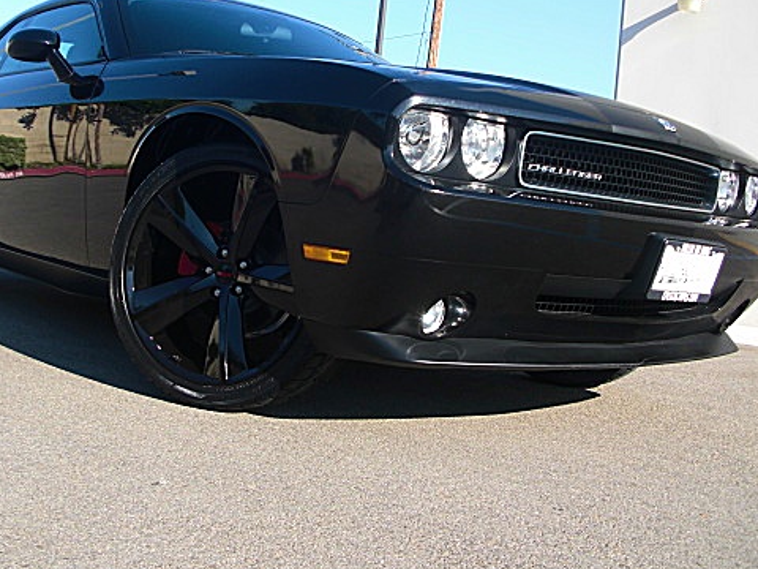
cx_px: 341
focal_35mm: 48
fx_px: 1051
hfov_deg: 39.6
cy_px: 210
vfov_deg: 30.1
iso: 50
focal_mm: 6.3
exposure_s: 1/400
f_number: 2.8
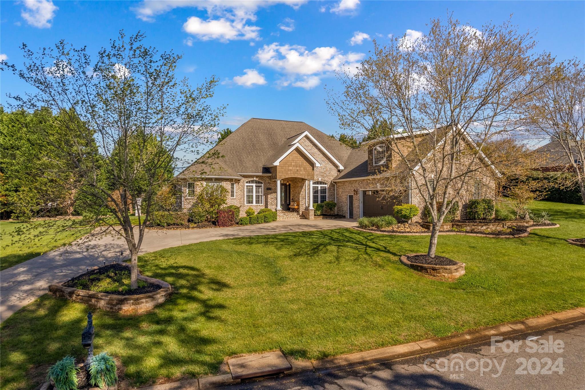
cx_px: 292
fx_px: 357
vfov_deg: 57.2
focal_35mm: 22
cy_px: 195
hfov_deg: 78.6
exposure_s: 1/730
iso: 100
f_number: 2.8
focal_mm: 8.38
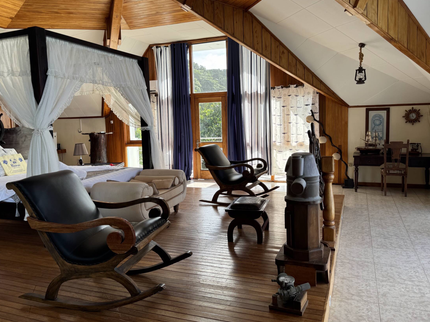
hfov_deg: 63.4
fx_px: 348
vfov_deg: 49.7
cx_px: 217
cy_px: 151
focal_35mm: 28
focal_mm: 6.76
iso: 80
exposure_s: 1/460
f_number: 1.78
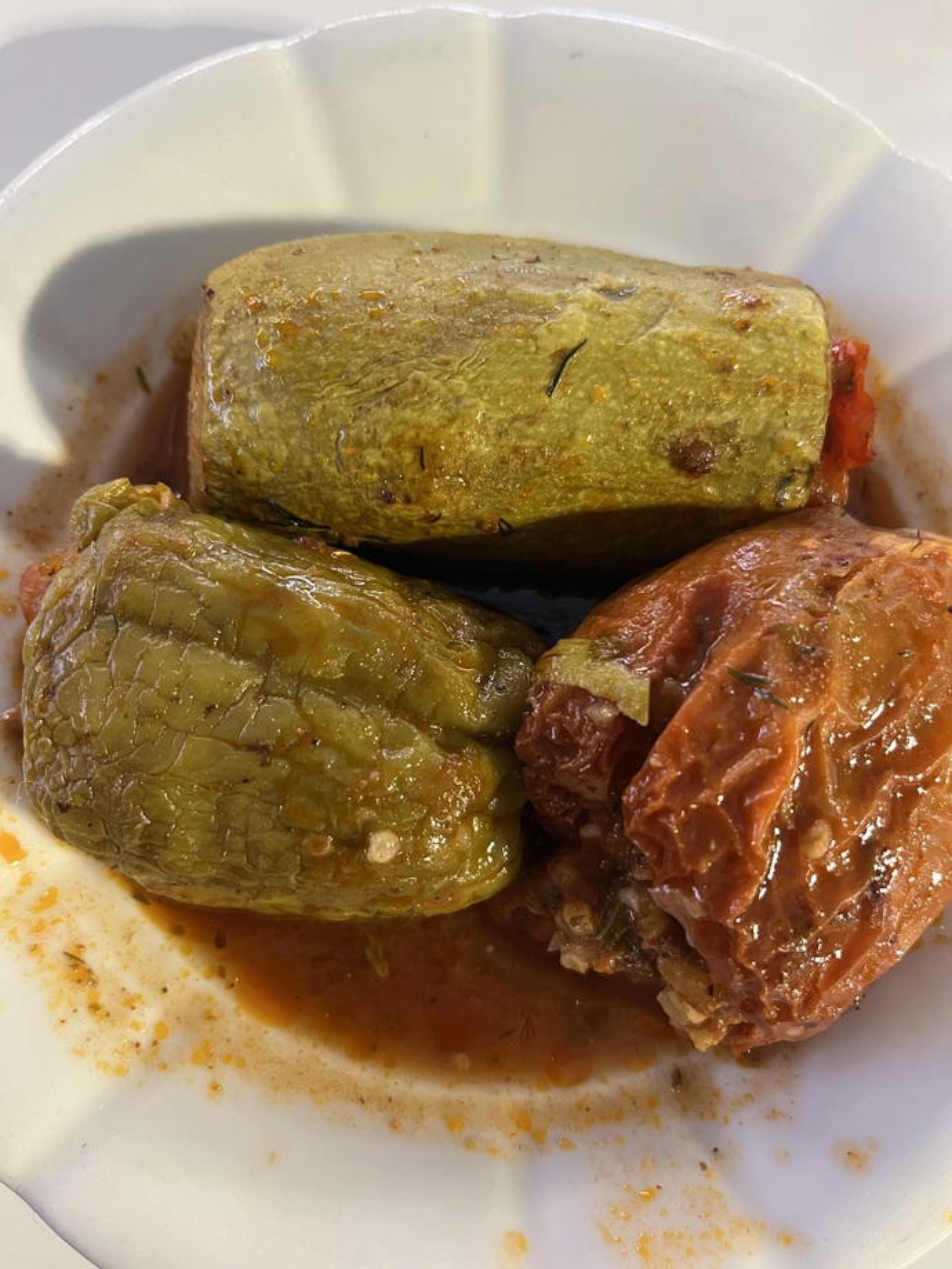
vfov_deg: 67.3
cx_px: 476
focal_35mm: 26
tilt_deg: -77.0
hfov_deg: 53.1
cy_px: 634
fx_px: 953
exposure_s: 1/33
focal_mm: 5.1
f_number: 1.6
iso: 400
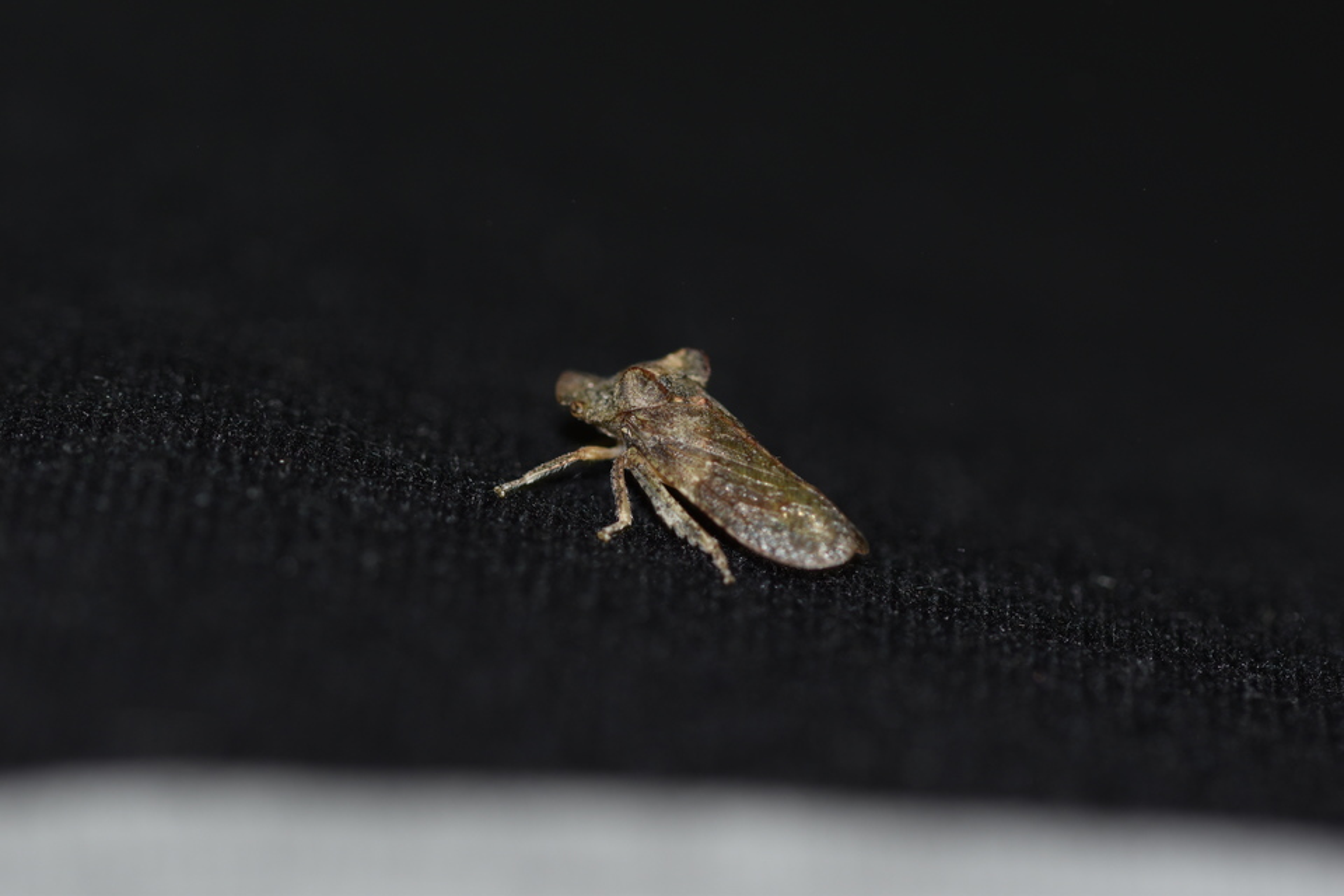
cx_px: 672
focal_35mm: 158
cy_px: 448
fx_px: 5880
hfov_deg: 13.0
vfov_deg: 8.7
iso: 200
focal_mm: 105
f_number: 5.6
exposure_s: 1/30
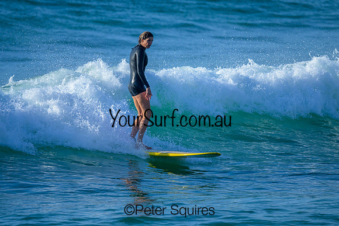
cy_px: 87
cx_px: 148
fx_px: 9296
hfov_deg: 2.1
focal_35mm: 987
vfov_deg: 1.4
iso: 400
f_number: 6.3
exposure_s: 1/2000
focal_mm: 800
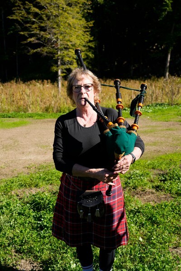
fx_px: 302
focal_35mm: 40
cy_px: 136
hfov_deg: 33.4
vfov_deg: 48.5
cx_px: 90
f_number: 5.6
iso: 100
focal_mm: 40
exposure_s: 1/320
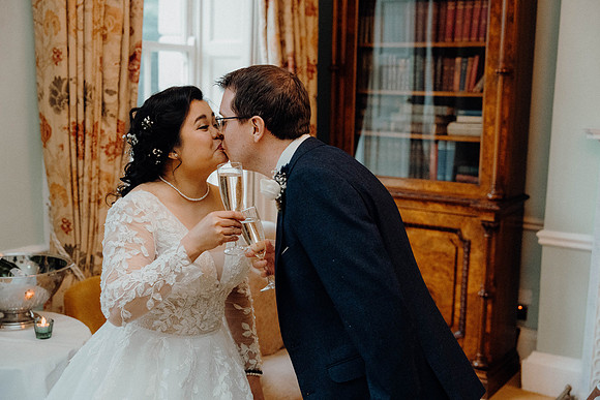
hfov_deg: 41.9
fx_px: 783
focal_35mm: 47
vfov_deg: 28.7
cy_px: 200
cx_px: 300
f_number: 3.5
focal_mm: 47
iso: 6400
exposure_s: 1/160
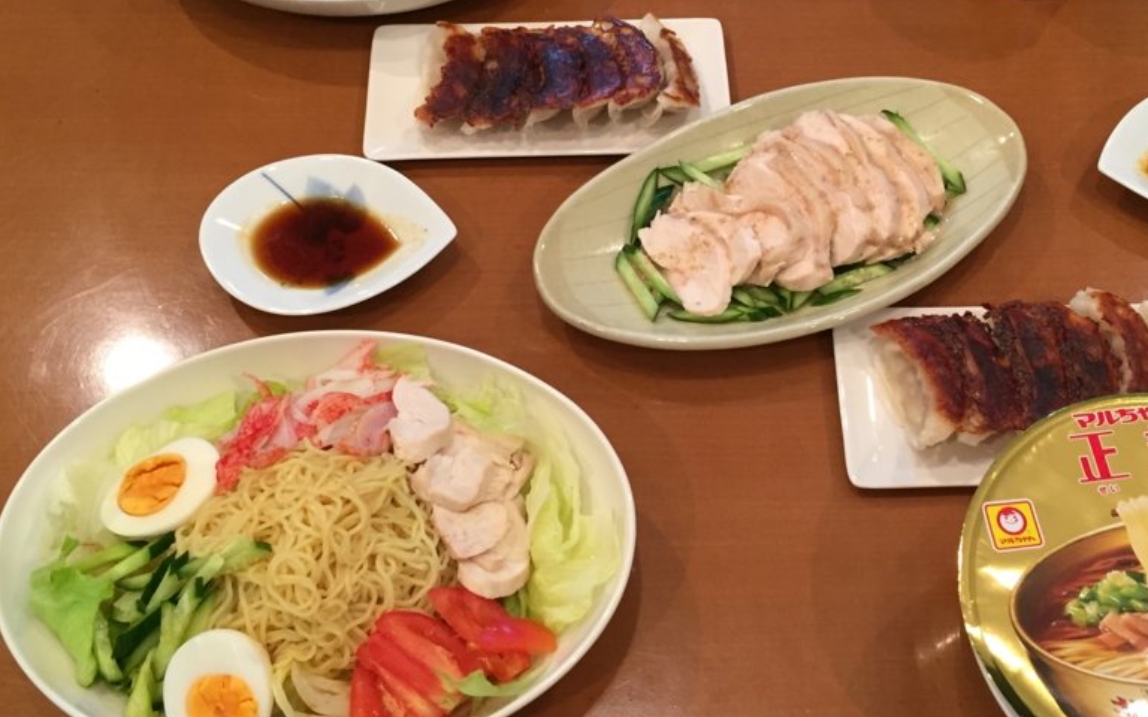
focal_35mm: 41
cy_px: 305
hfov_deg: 47.9
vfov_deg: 31.2
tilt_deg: -58.0
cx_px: 704
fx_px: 1283
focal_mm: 4.15
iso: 125
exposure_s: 1/30
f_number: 2.2
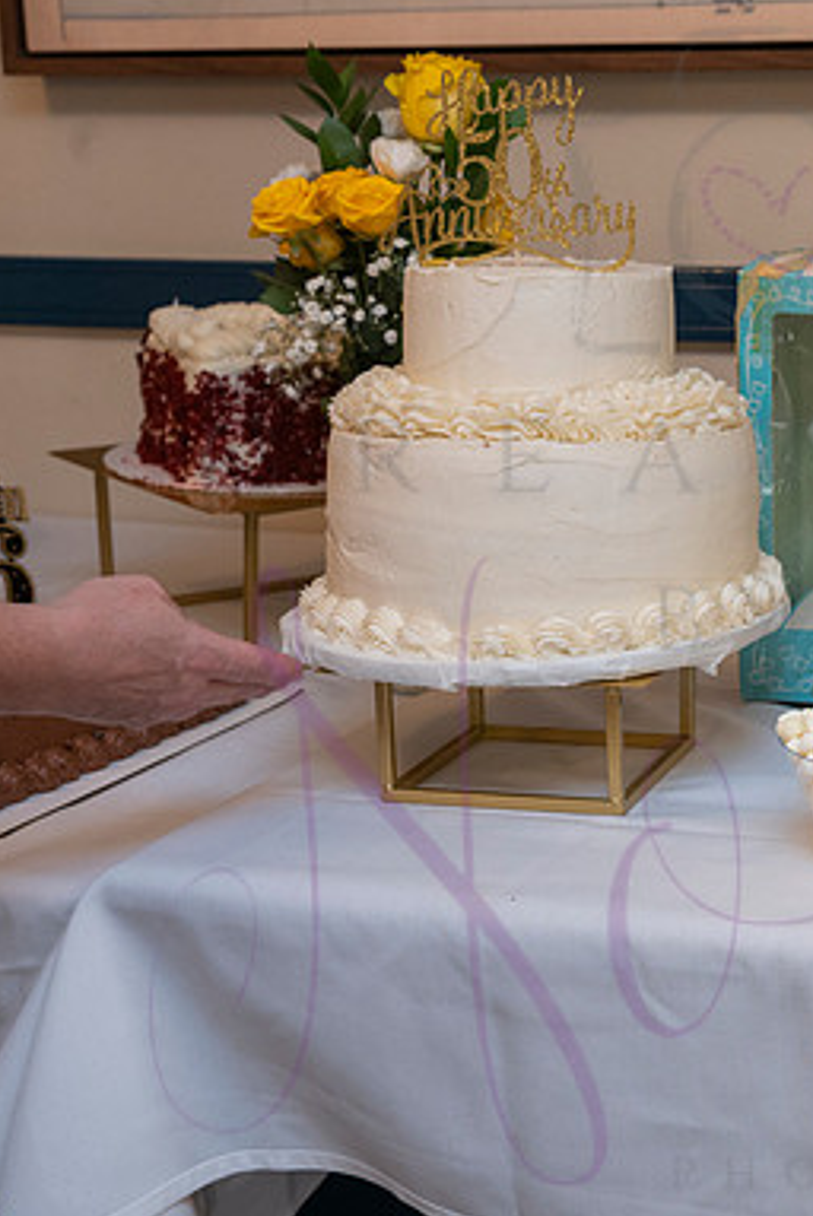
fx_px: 2570
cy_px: 616
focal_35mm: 76
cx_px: 826
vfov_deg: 26.6
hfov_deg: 17.5
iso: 1600
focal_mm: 46
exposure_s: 1/100
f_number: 6.3
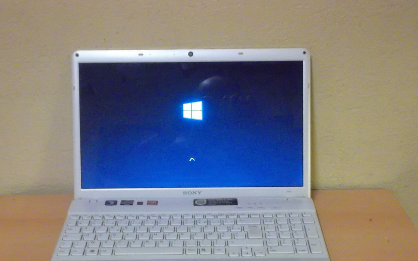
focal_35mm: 61
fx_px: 695
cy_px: 157
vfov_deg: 21.3
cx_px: 204
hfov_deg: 33.5
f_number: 4.7
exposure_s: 1/8
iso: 800
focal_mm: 7.9
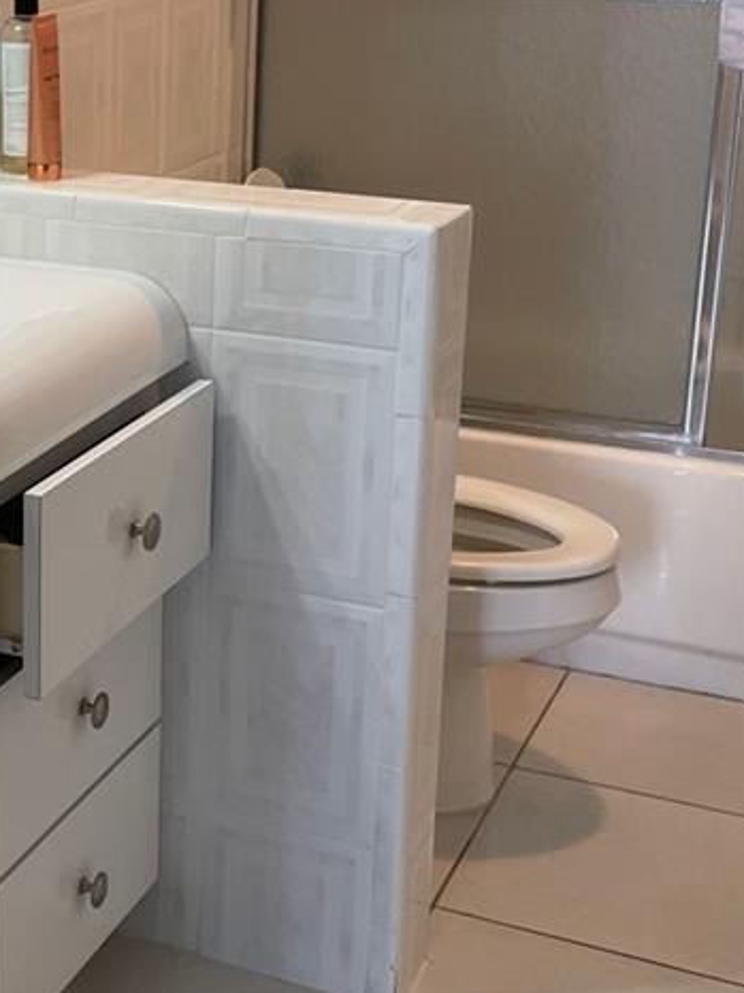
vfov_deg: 28.8
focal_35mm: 67
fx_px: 1922
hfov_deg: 20.9
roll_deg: +0.4
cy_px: 356
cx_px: -55
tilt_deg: -16.5
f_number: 1.6
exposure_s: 1/60
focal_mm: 4.2
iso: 80
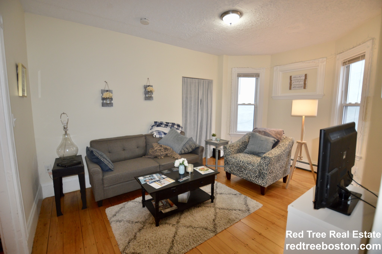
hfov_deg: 100.4
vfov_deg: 77.2
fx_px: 159
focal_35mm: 15
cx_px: 191
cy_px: 127
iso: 720
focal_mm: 10
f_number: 3.5
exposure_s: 1/60
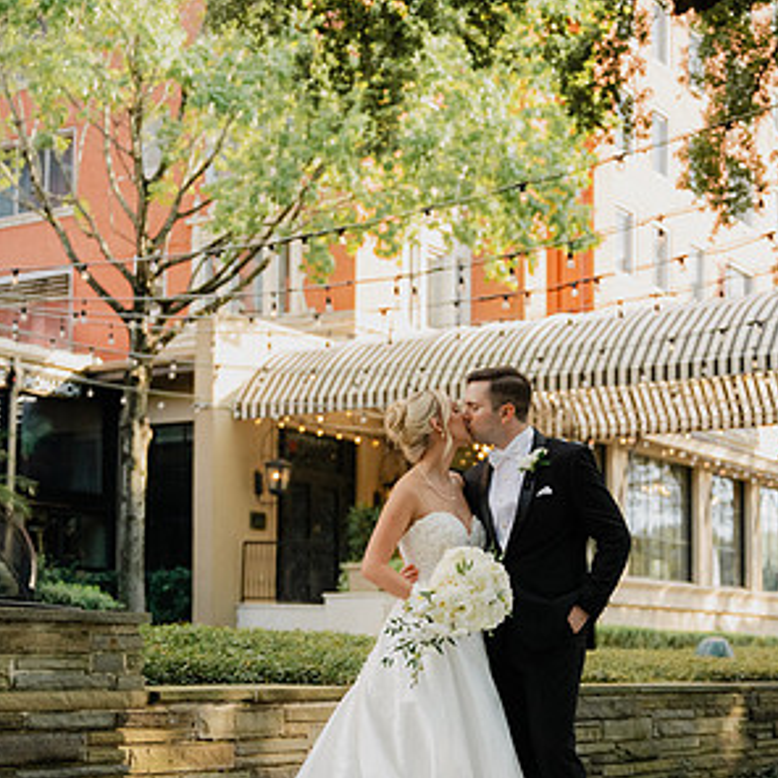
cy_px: 573
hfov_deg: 26.1
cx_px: 392
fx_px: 1678
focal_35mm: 66
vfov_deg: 25.8
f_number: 2.8
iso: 2500
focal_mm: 51
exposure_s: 1/4000
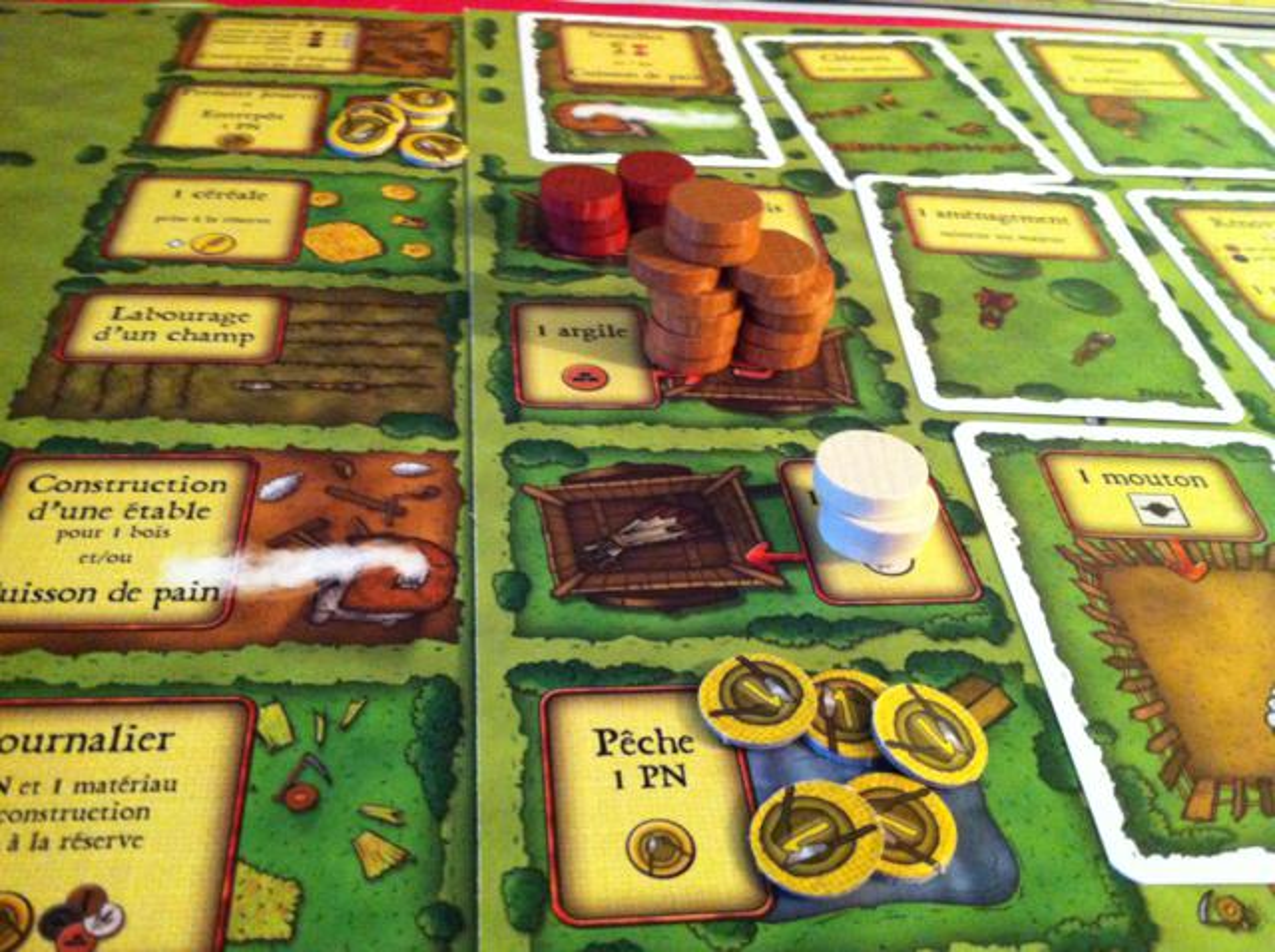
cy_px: 476
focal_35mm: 35
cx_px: 638
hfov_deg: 52.7
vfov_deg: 40.6
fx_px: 1287
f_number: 2.8
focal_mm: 3.85
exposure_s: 1/15
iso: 640
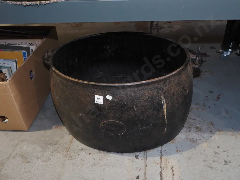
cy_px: 90
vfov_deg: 41.8
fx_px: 236
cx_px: 120
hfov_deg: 54.0
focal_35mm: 34
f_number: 5.6
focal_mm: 17
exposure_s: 1/60
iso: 1000
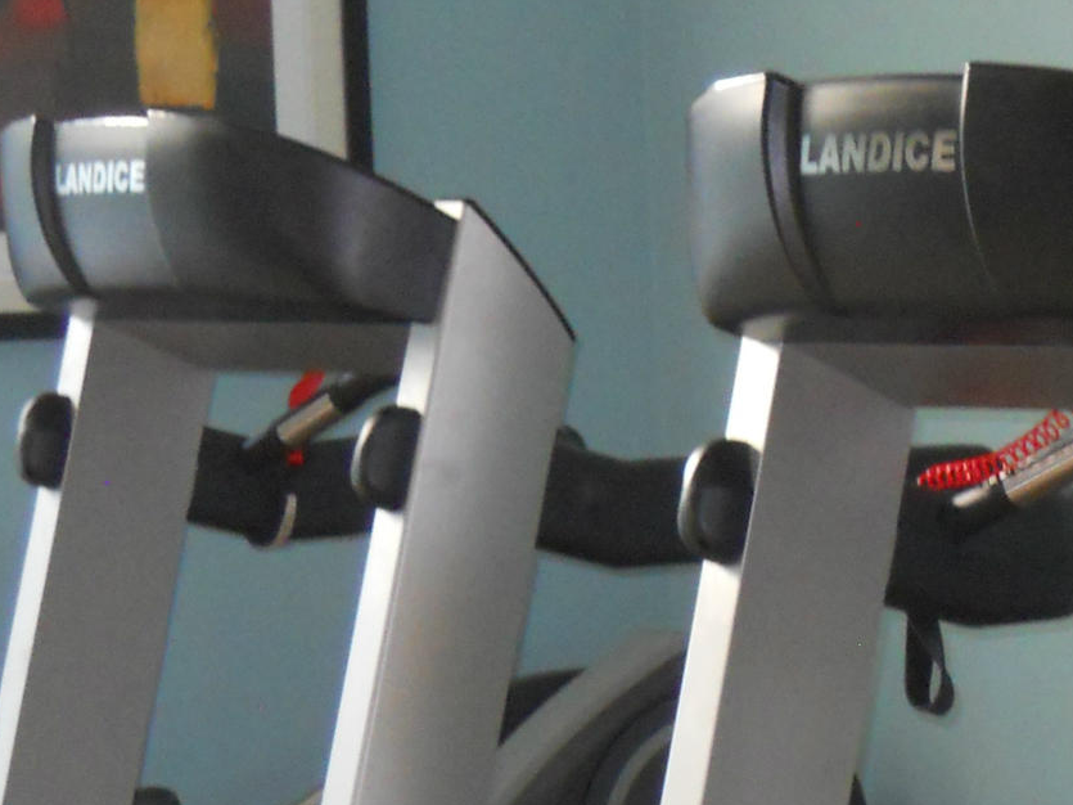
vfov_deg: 10.0
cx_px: 1511
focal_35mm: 147
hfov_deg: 12.9
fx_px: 4556
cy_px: 831
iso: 400
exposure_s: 1/30
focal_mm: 8.3
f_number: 3.4
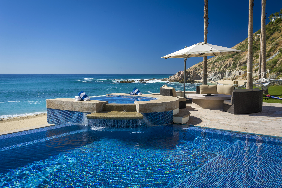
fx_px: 274
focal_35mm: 35
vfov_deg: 37.8
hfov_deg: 54.5
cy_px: 94
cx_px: 141
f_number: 10
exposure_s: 1/160
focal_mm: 35
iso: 200
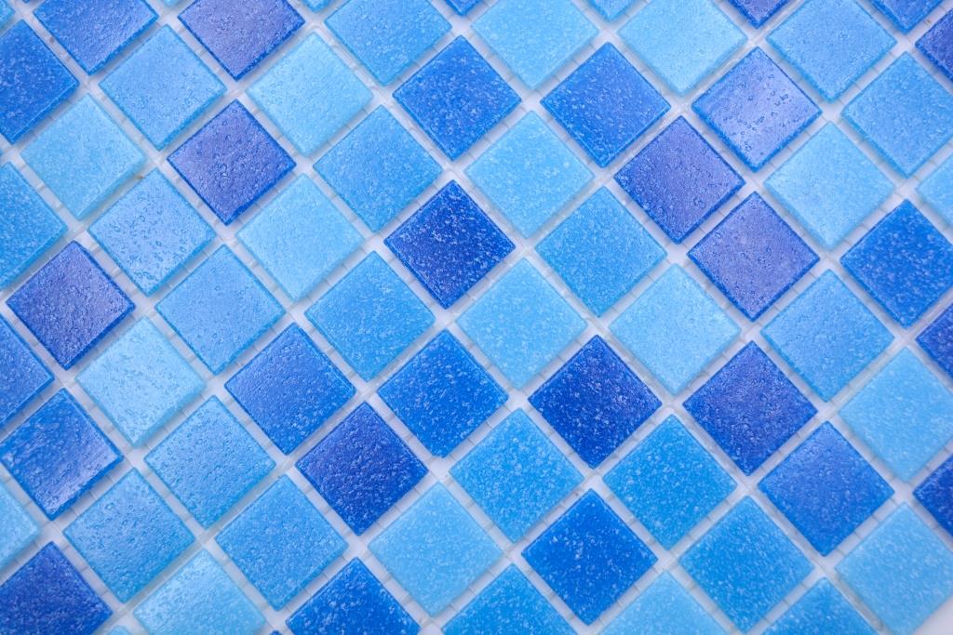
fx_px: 1509
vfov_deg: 23.8
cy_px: 318
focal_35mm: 57
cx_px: 476
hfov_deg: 35.0
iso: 160
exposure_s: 1/125
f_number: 5.6
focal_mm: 38
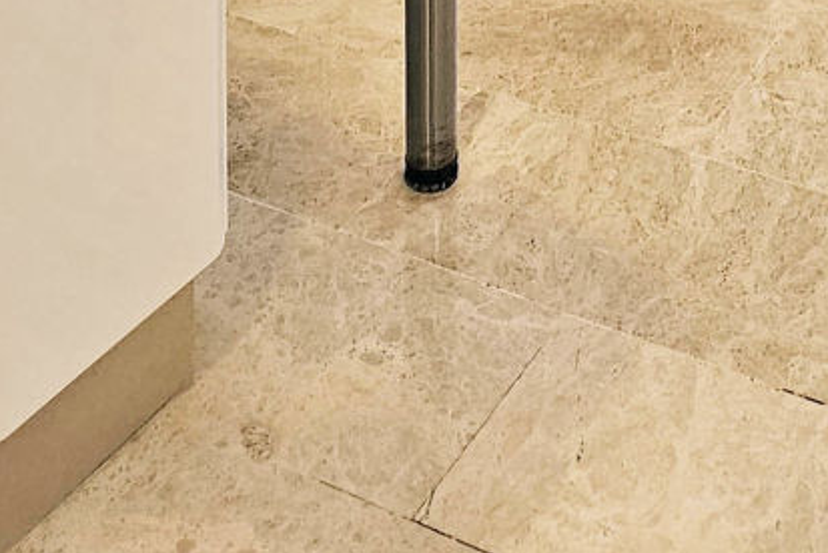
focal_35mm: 67
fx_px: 1542
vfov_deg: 13.7
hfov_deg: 29.4
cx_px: 654
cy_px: -823
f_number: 2.2
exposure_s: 1/50
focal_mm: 2.2
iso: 100
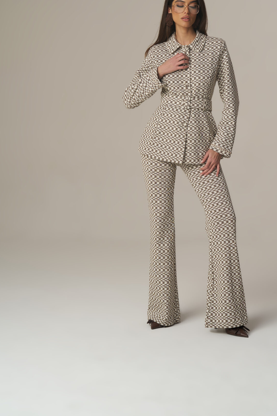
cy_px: 115
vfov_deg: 26.7
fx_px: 866
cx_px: 193
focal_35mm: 75
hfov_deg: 18.1
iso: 100
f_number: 5.6
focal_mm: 50
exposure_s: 1/200
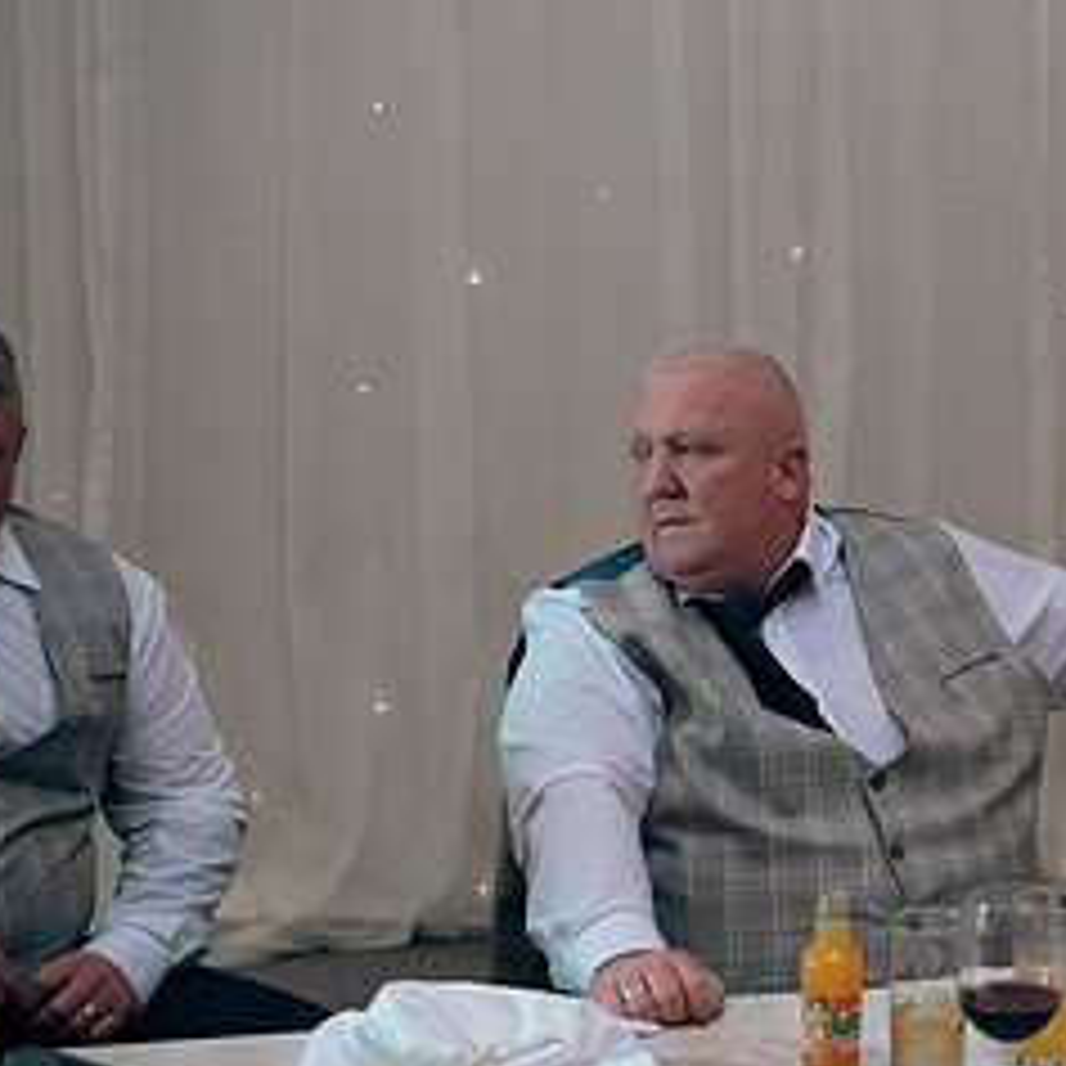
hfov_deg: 20.8
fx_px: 2752
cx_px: 1201
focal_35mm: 79
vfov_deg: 21.8
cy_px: 722
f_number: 3.5
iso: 1000
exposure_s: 1/160
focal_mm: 38
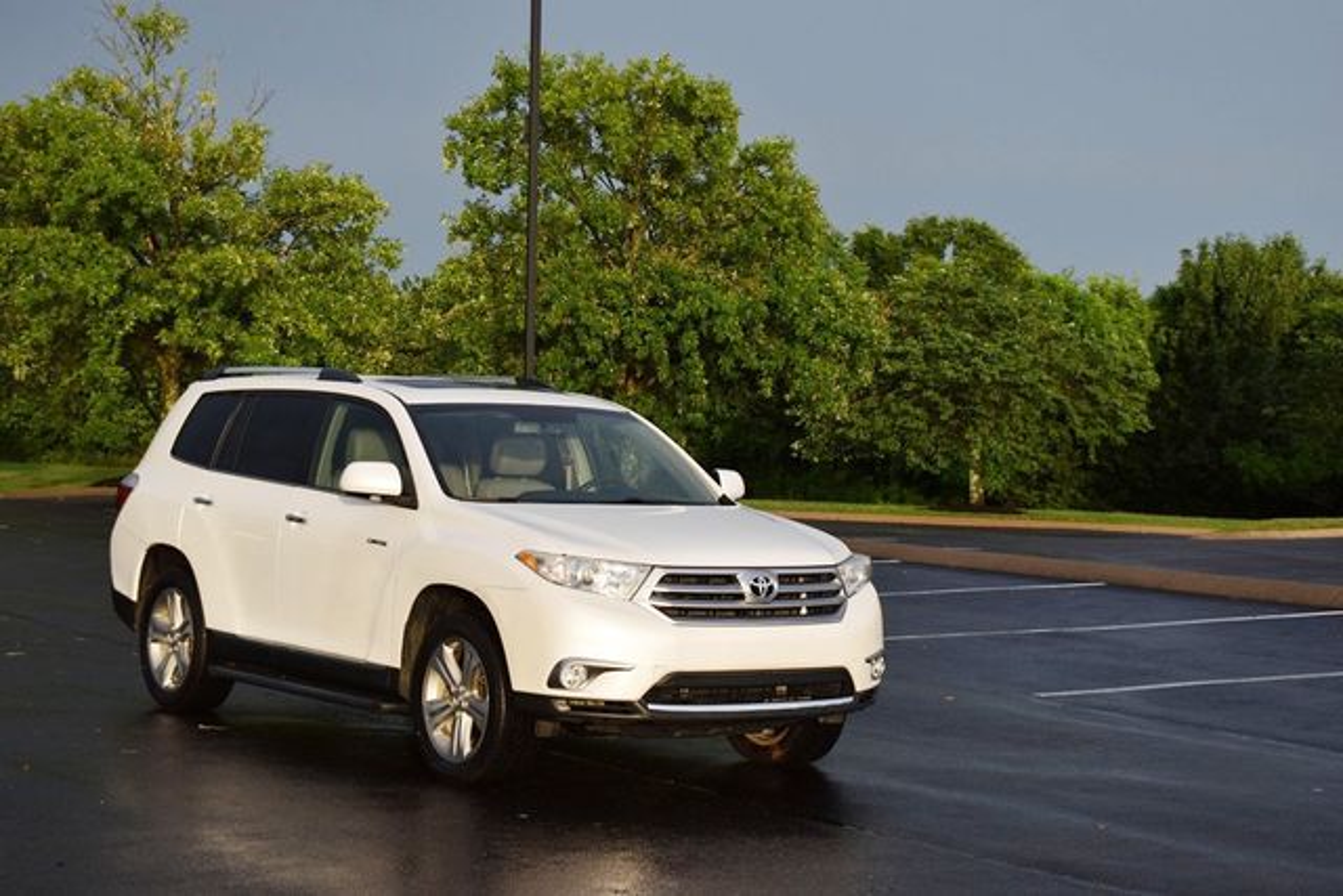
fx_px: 2575
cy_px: 448
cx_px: 672
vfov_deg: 19.7
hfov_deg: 29.2
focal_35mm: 69
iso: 320
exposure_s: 1/250
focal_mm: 46
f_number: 5.6
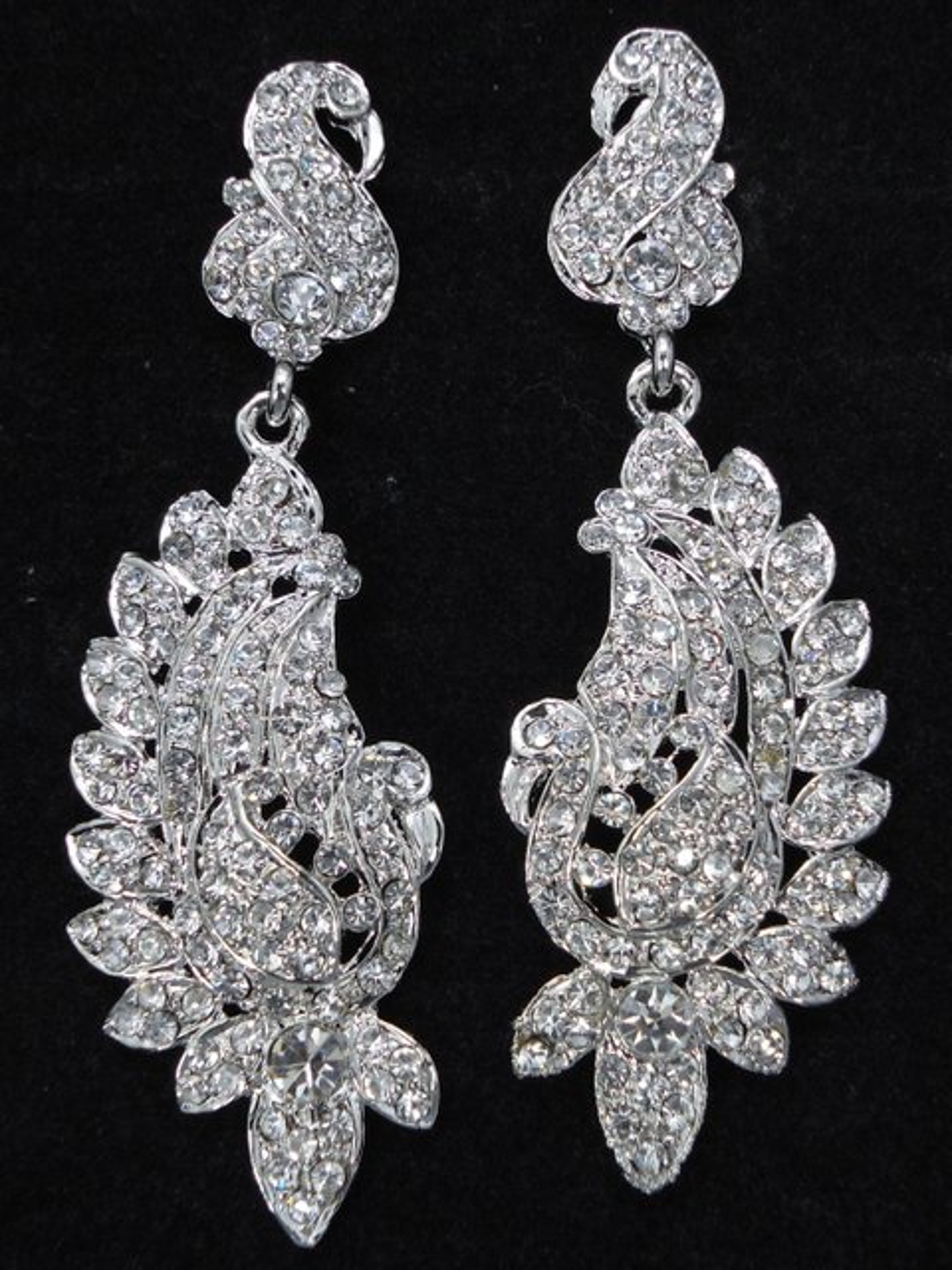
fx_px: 1357
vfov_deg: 50.1
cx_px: 476
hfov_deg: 38.7
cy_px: 635
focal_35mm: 37
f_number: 3.2
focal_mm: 6.7
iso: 80
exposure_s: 1/50
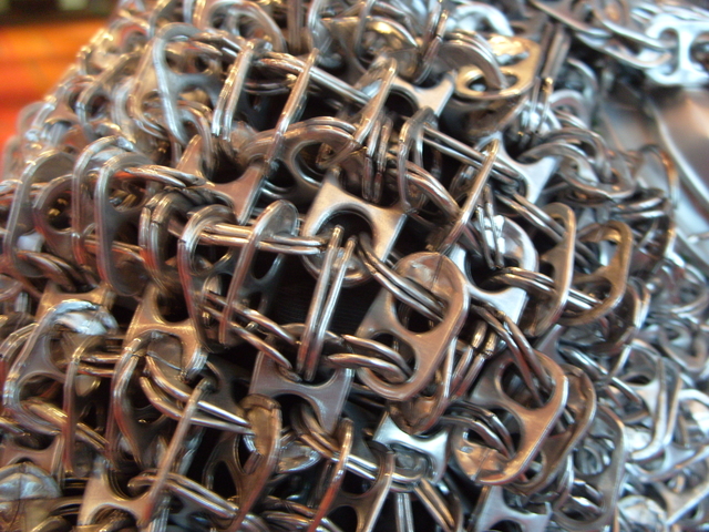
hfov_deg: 52.6
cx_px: 354
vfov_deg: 40.7
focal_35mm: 35
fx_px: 717
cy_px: 266
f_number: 2.8
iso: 200
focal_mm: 7.8
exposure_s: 1/6
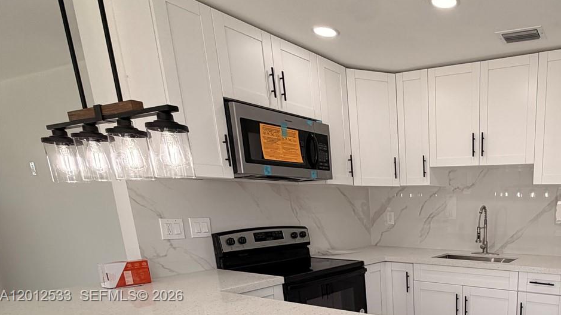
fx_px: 387
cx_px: 475
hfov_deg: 63.4
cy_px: 297
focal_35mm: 26
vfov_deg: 40.3
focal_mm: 2.22
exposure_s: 1/182
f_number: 2.2
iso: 50
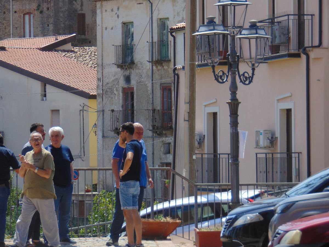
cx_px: 164
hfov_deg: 7.9
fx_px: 2376
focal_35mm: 250
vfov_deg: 5.9
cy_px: 124
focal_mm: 44.9
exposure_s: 1/200
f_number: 4.1
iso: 80
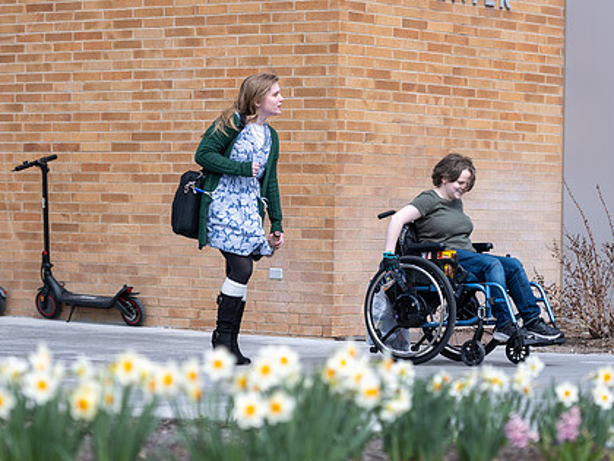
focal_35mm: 142
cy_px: 245
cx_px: 375
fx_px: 2519
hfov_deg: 13.9
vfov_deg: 10.4
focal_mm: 100
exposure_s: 1/1250
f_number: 2.8
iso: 100
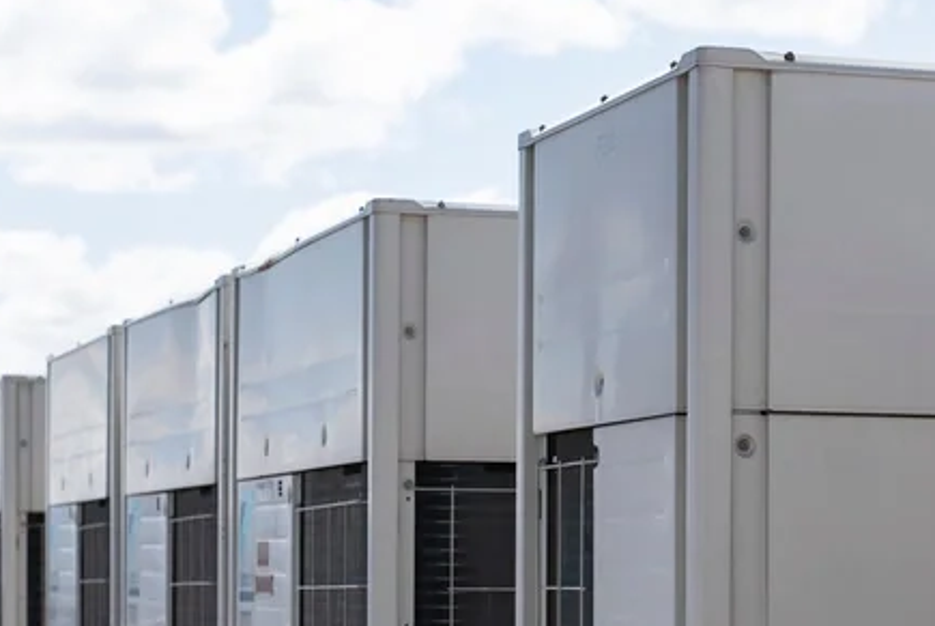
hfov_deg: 16.4
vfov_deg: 11.0
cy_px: 560
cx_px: 750
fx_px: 3224
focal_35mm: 124
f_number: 8
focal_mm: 50
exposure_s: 1/640
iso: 100
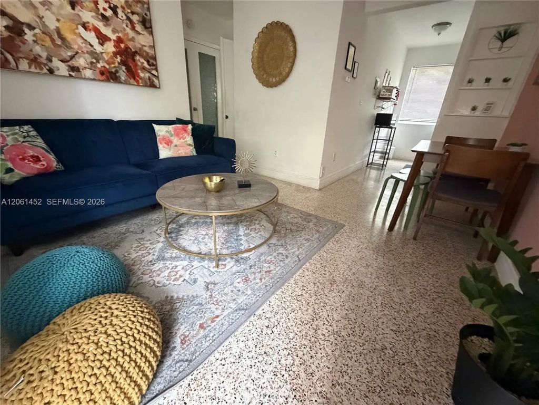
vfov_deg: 85.7
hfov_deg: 102.1
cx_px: 270
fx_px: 218
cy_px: 202
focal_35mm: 14
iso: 1000
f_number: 2.2
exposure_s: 1/60
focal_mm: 2.22
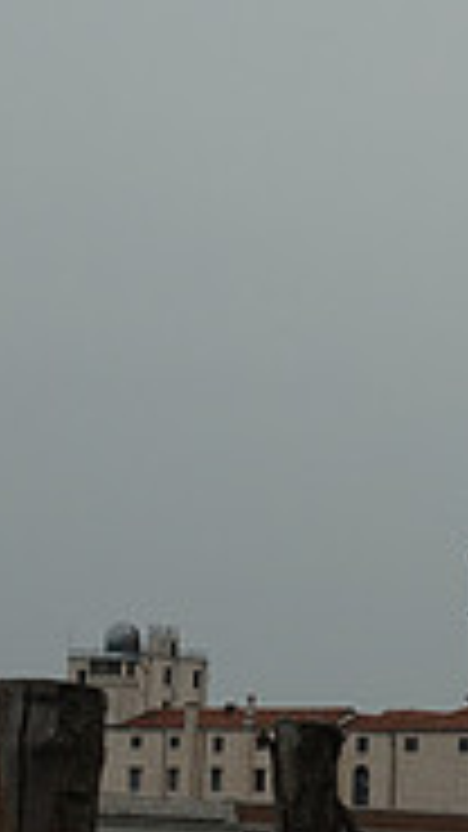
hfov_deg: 5.2
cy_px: 281
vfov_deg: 9.4
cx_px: 706
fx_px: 5076
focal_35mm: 230
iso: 125
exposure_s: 1/200
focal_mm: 25.7
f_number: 5.6
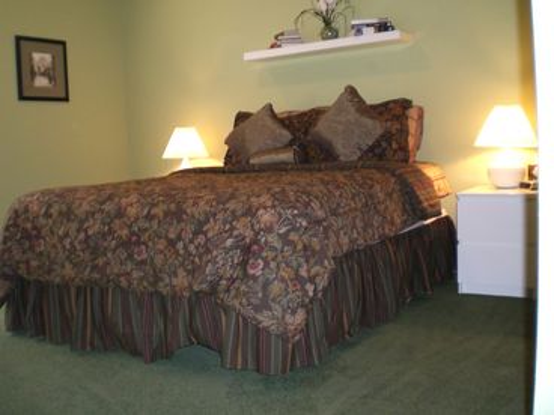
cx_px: 277
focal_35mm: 38
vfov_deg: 37.7
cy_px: 208
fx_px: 608
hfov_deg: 49.0
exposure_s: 1/60
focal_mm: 6.3
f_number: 3.1
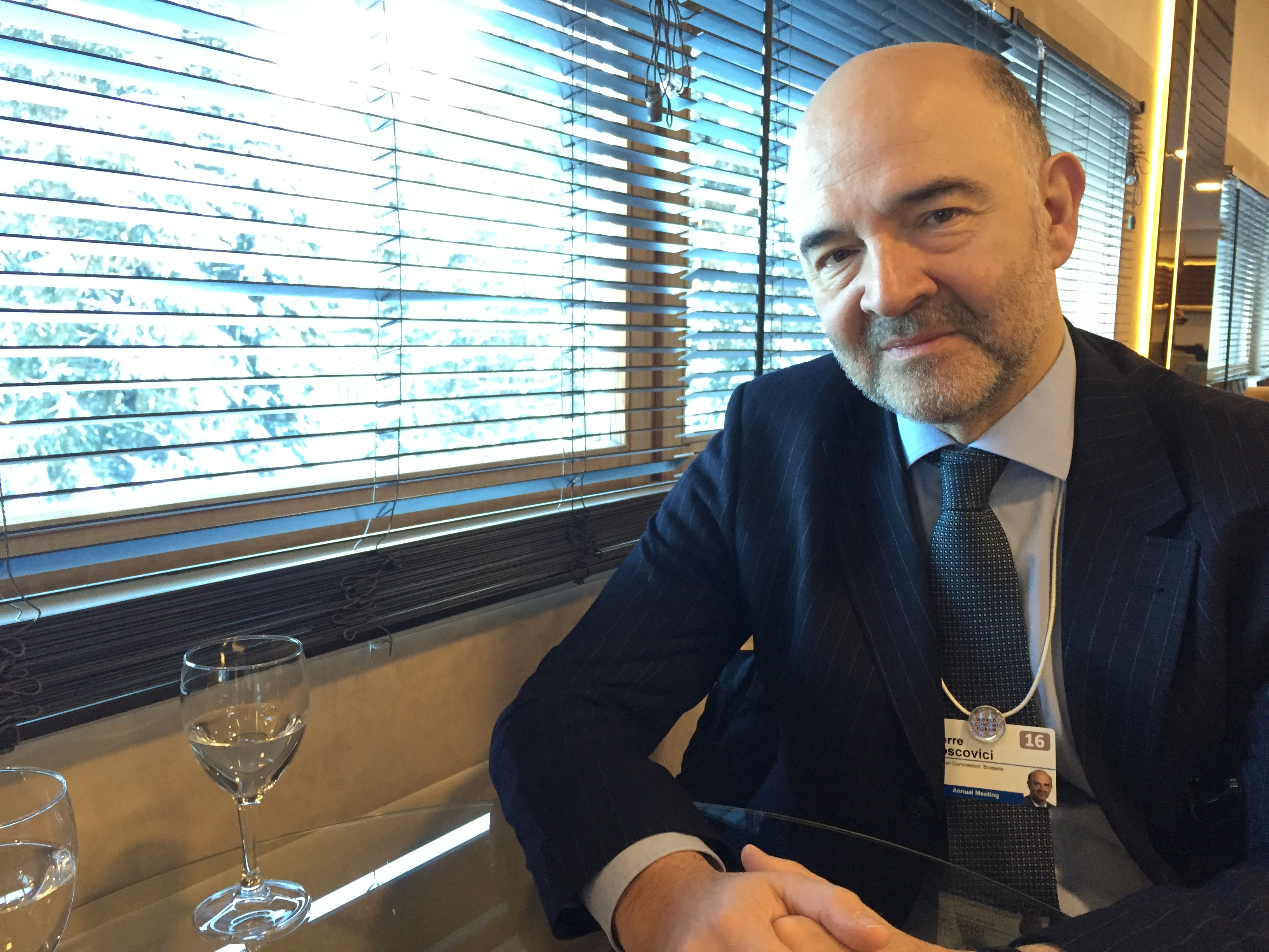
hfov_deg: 61.7
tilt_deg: -8.1
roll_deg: -0.3
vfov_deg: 48.2
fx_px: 1063
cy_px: 476
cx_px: 634
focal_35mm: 29
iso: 200
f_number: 2.2
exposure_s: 1/33
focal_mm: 4.15
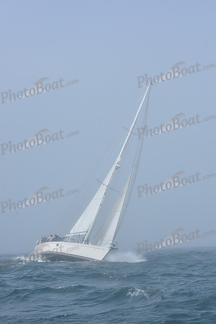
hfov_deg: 14.4
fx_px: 854
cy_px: 162
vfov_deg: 21.5
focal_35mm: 95
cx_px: 108
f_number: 10
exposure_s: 1/800
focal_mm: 95
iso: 320
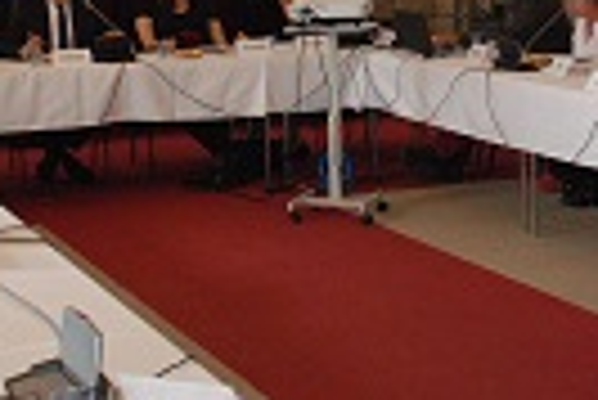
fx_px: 1596
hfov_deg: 21.2
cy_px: 90
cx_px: 324
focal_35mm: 96
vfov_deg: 14.2
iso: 1600
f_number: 5.6
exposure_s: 1/125
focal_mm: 22
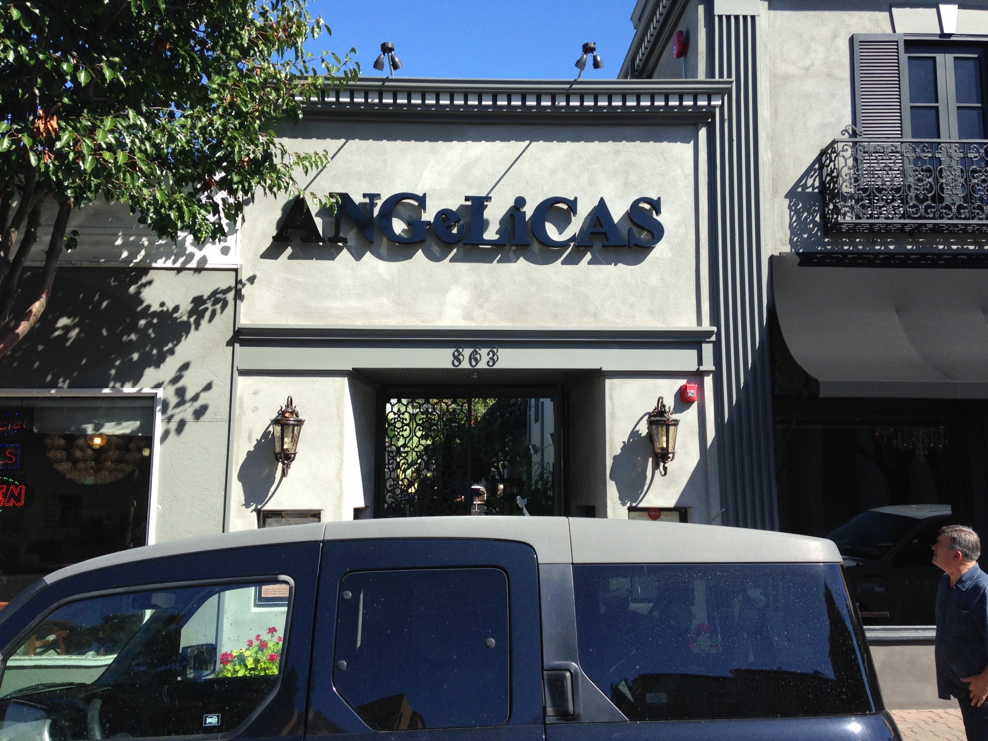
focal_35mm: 33
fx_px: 942
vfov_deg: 42.9
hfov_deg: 55.4
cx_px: 494
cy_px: 370
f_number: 2.4
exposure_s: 1/985
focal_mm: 4.12
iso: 50
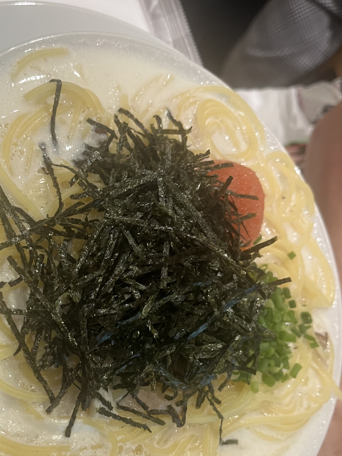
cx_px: 93
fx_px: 540
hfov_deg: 34.5
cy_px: 292
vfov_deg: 45.3
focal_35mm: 41
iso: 125
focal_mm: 5.1
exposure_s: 1/50
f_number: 1.6
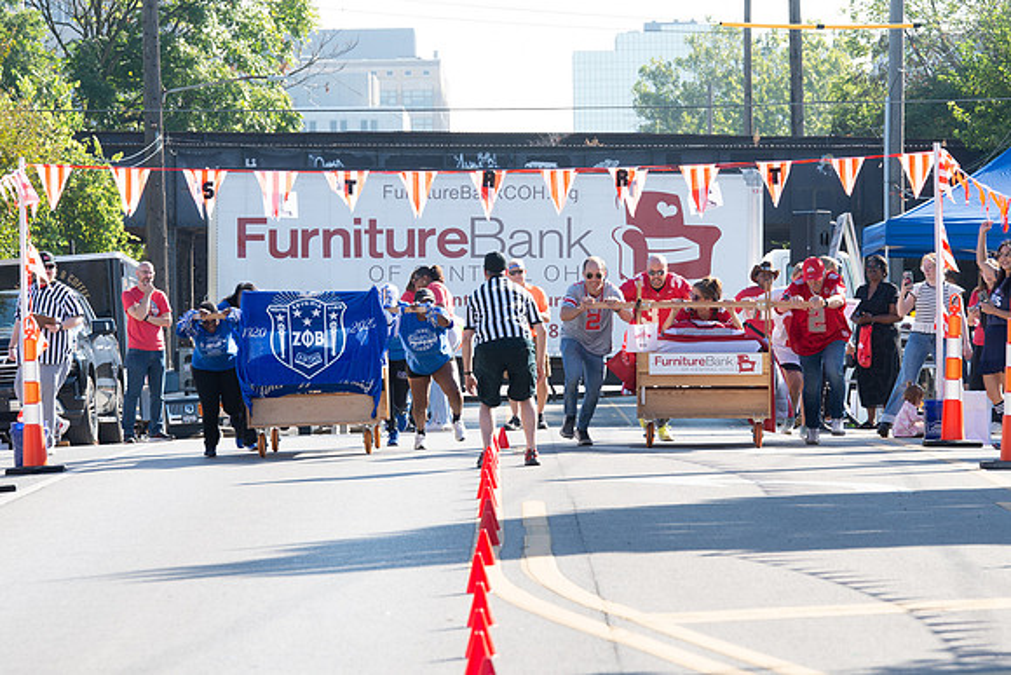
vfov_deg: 7.1
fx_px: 5453
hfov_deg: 10.6
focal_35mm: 194
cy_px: 297
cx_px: 548
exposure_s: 1/200
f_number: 7.1
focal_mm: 145
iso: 200
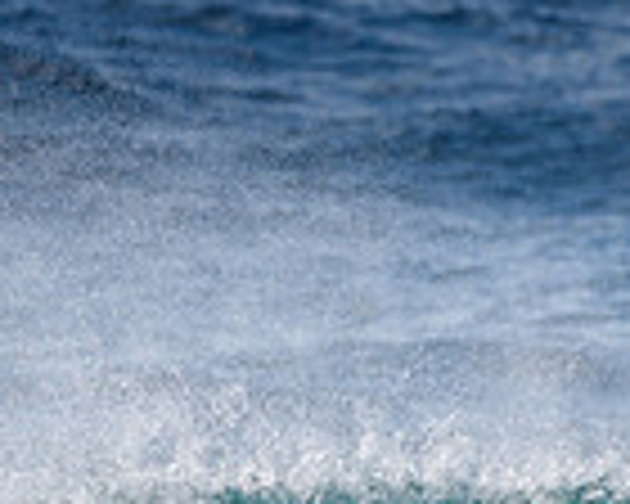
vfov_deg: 0.6
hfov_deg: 0.8
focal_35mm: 2389
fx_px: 44544
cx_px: 367
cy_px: 788
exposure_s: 1/2000
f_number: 5.6
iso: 110
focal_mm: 500
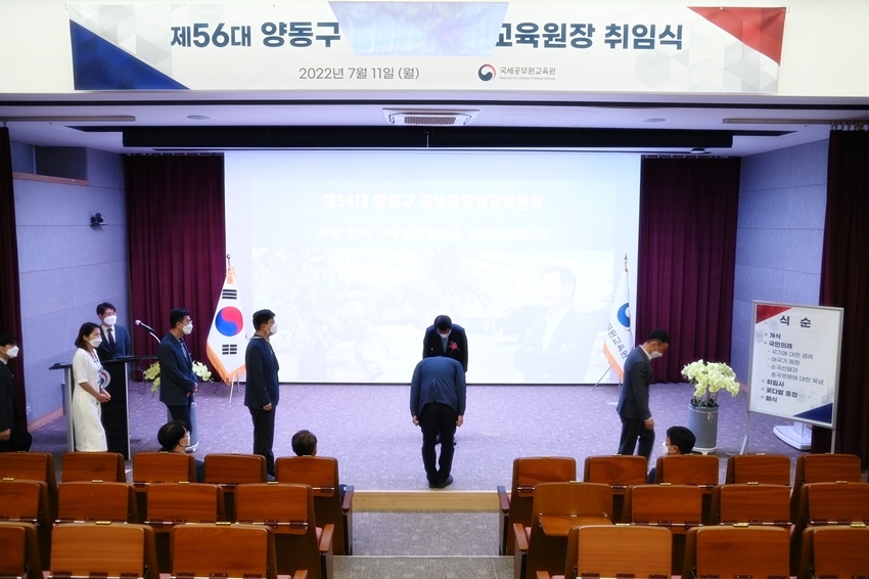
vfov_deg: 47.9
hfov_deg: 67.4
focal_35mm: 27
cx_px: 434
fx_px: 651
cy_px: 290
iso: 500
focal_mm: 27
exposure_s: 1/60
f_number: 4
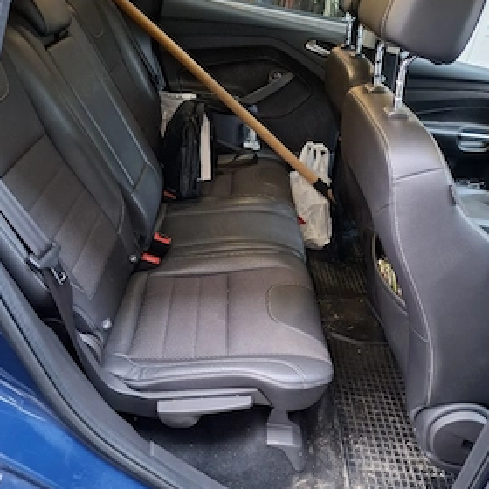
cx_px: 257
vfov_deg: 55.6
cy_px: 246
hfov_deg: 55.6
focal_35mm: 29
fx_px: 463
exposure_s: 1/20
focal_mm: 5.54
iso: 800
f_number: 1.8
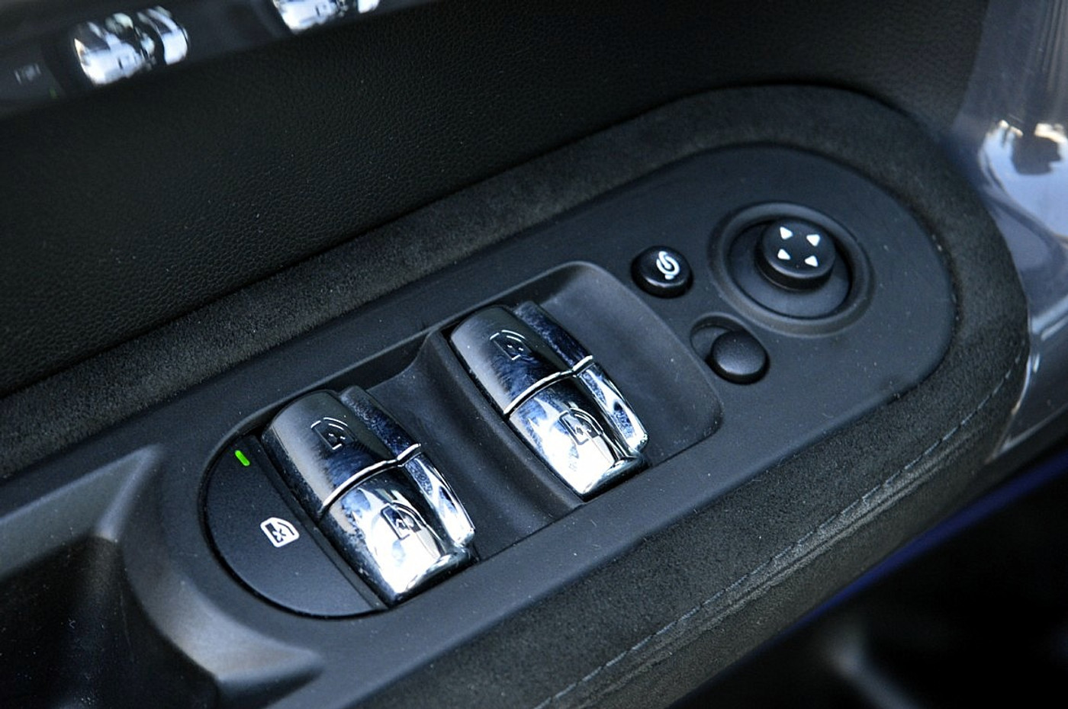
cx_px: 534
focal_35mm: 82
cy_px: 354
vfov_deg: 16.5
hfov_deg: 24.6
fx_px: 2445
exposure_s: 1/40
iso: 800
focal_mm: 55
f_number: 5.6
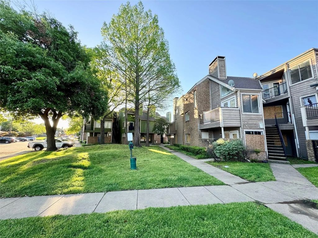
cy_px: 119
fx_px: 129
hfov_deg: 102.1
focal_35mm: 14
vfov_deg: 85.7
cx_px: 159
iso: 40
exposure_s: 1/160
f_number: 2.2
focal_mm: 2.22
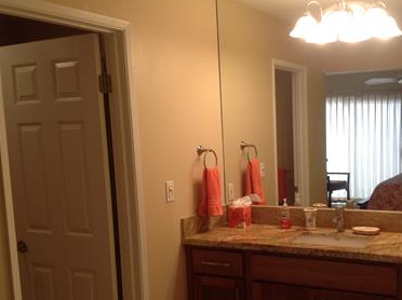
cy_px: 192
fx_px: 545
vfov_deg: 30.7
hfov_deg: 40.2
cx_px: 254
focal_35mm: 47
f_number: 2.4
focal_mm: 4.28
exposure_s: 1/24
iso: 50
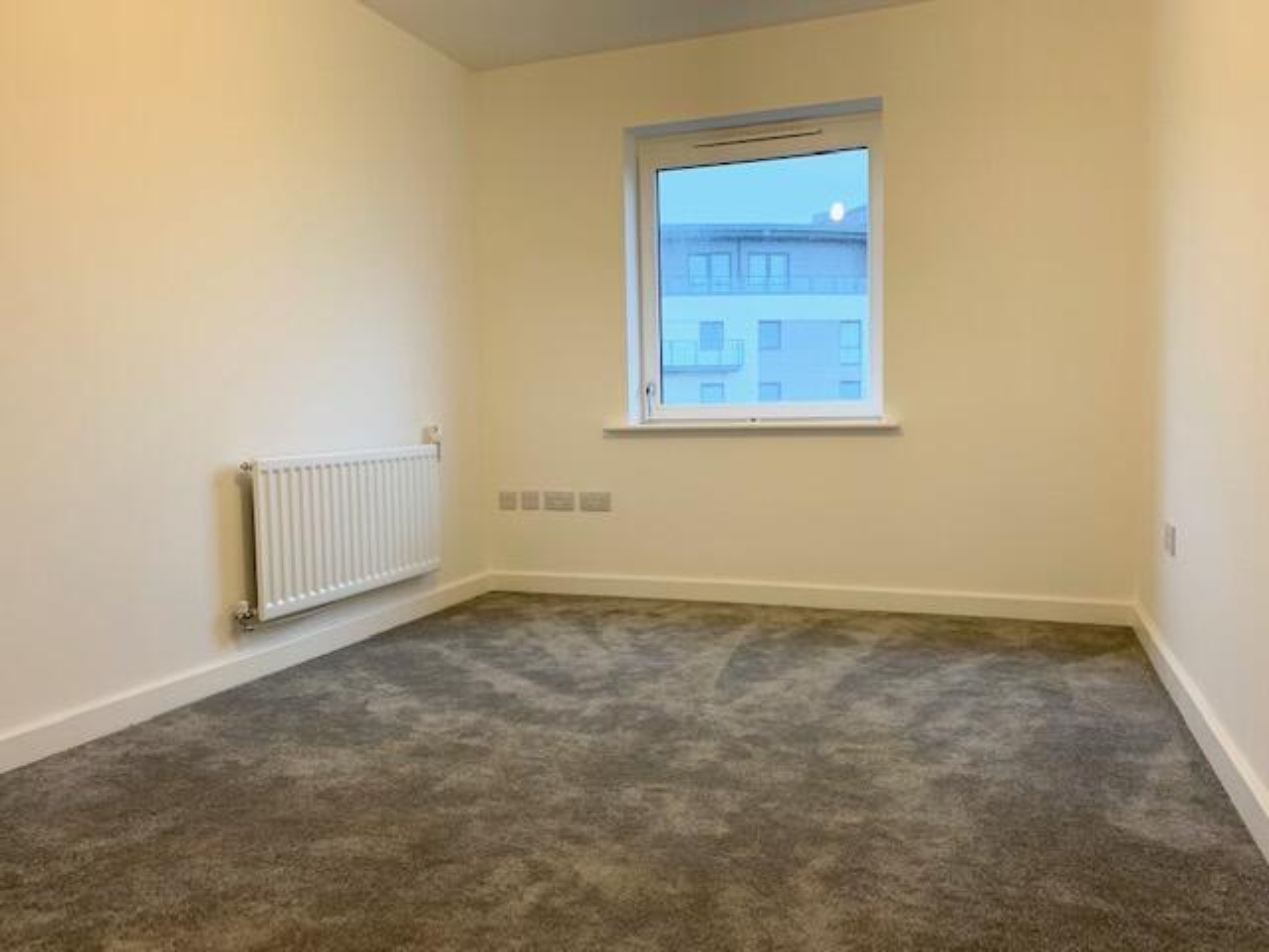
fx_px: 953
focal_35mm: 26
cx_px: 634
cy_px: 476
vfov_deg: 53.1
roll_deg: +0.5
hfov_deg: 67.3
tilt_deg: -4.1
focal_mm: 4.25
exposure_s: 1/50
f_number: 1.8
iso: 160
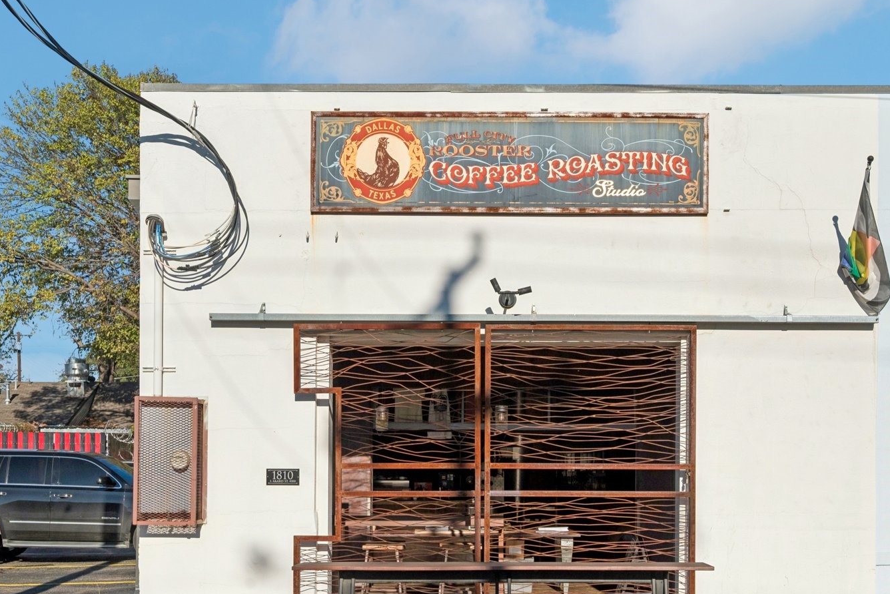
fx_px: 1138
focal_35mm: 46
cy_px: 417
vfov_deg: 29.0
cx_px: 508
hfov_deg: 42.6
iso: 400
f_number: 10
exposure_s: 1/1600
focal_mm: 30
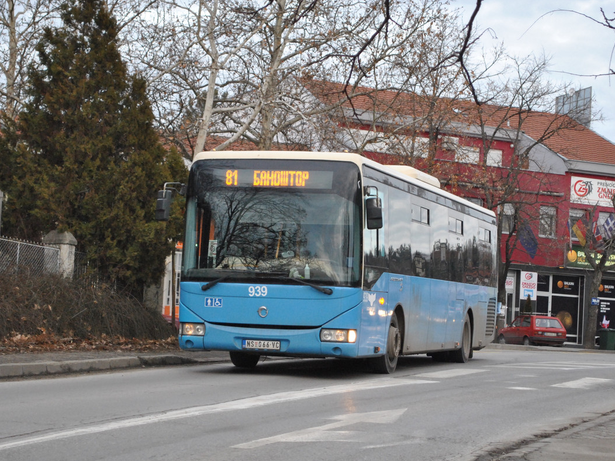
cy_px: 233
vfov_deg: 18.7
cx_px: 304
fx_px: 1404
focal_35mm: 79
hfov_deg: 24.7
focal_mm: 48
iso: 800
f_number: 5.6
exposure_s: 1/200
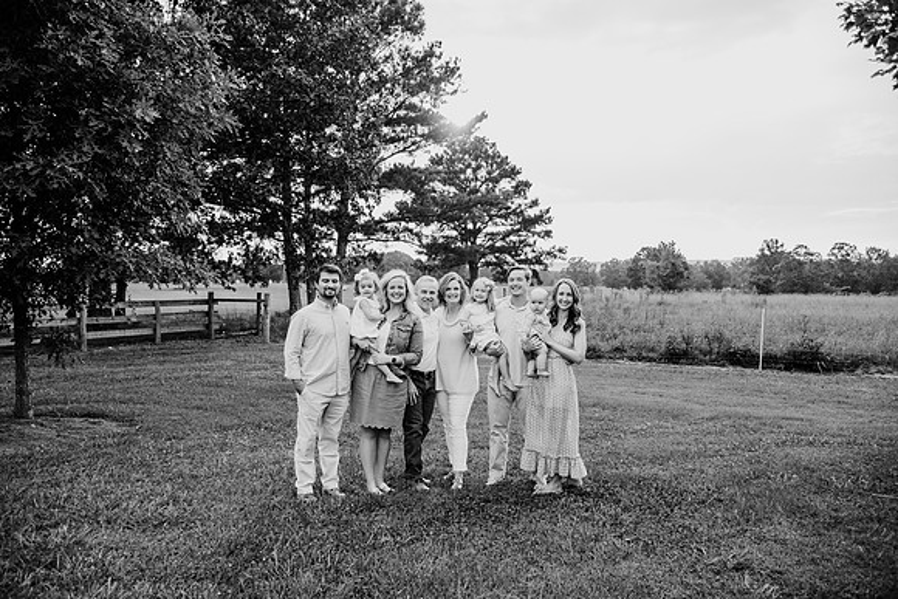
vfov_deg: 43.6
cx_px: 449
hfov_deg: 61.9
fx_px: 748
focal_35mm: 30
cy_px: 300
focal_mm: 30
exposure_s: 1/400
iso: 320
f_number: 4
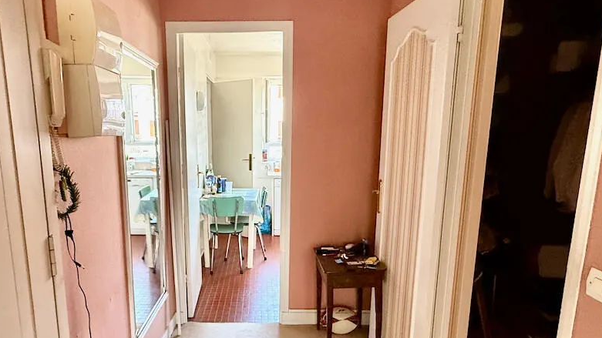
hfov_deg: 73.7
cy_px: 206
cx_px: 261
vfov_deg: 45.7
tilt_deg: -9.9
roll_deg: +0.0
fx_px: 399
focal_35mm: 25
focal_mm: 2.22
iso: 500
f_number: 2.2
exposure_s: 1/100
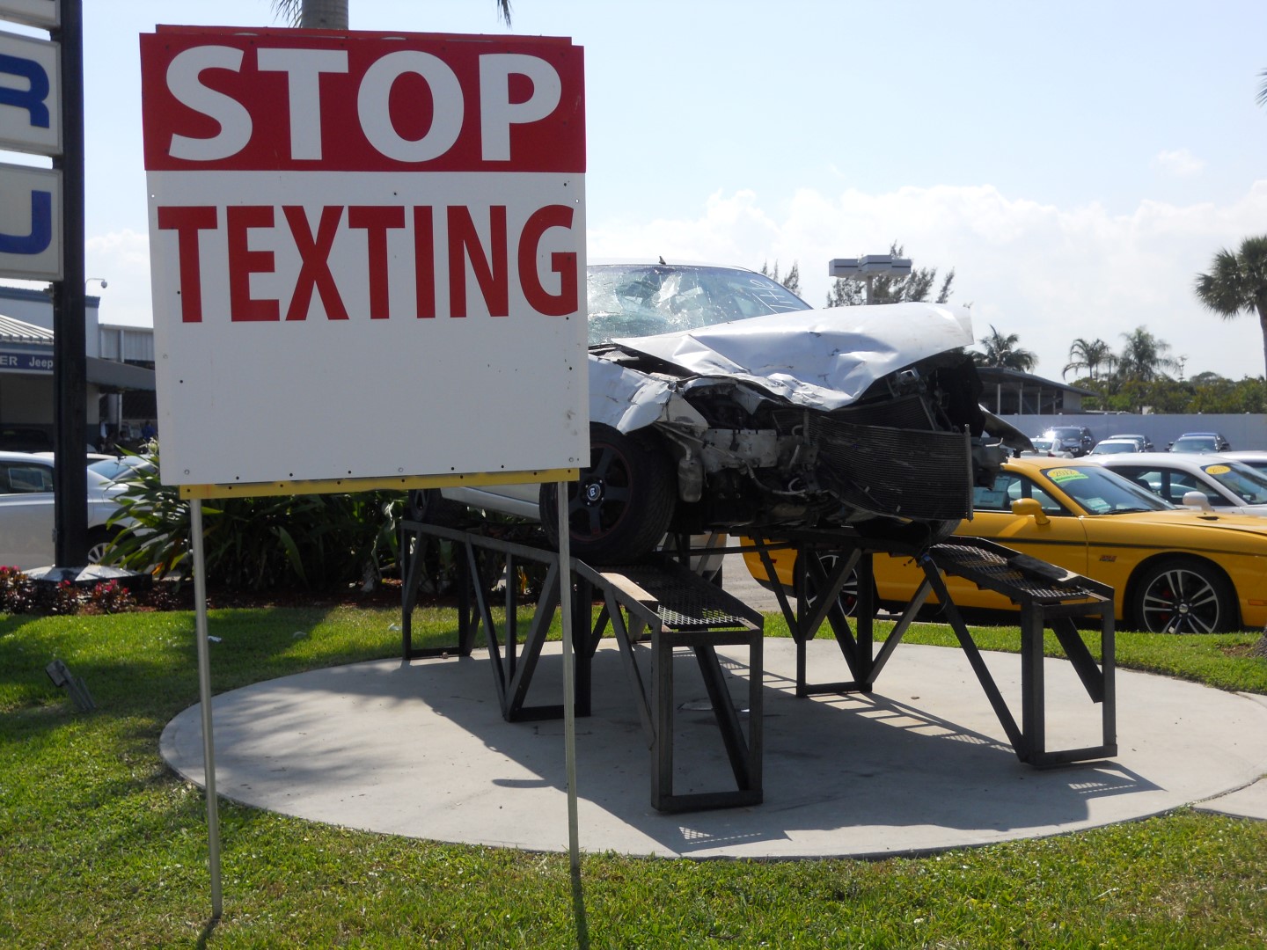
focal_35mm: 41
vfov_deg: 35.1
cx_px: 634
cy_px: 475
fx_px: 1501
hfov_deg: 45.8
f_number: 6.4
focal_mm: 7.3
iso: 80
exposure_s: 1/320
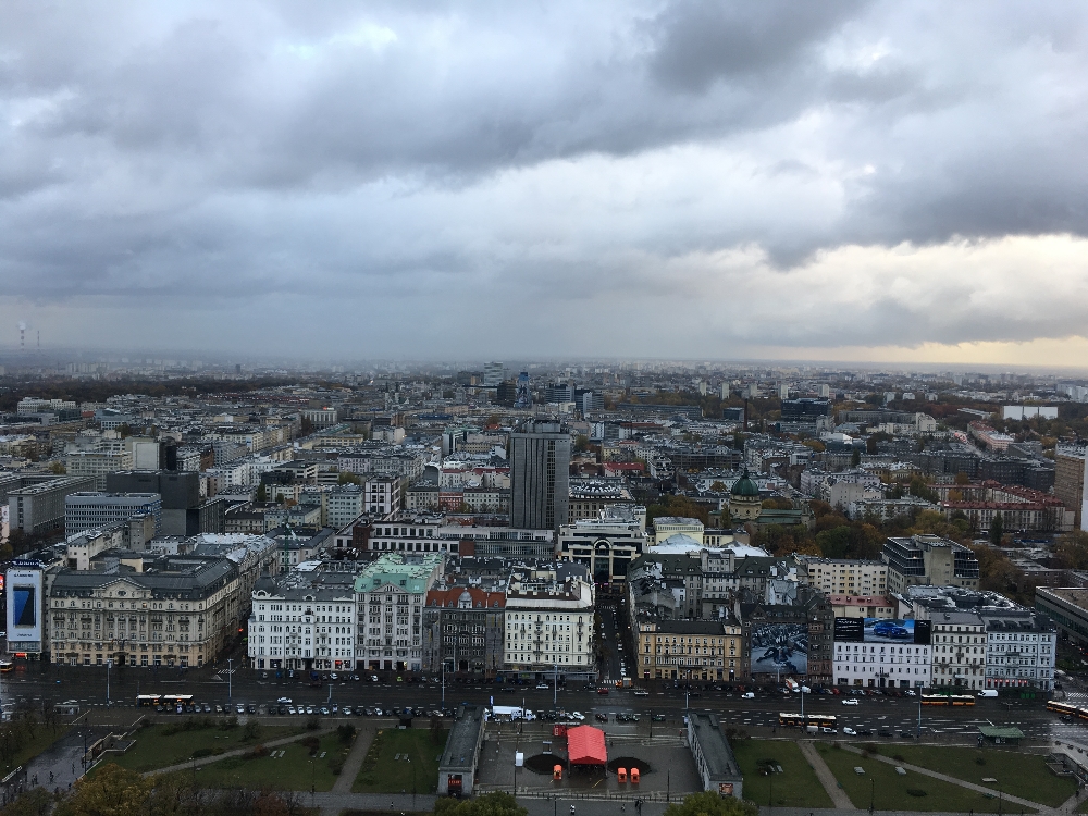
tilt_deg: -3.3
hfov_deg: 61.7
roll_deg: -0.9
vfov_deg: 48.2
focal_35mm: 29
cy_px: 408
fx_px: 911
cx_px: 544
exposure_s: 1/100
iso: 25
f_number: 2.2
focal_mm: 4.15
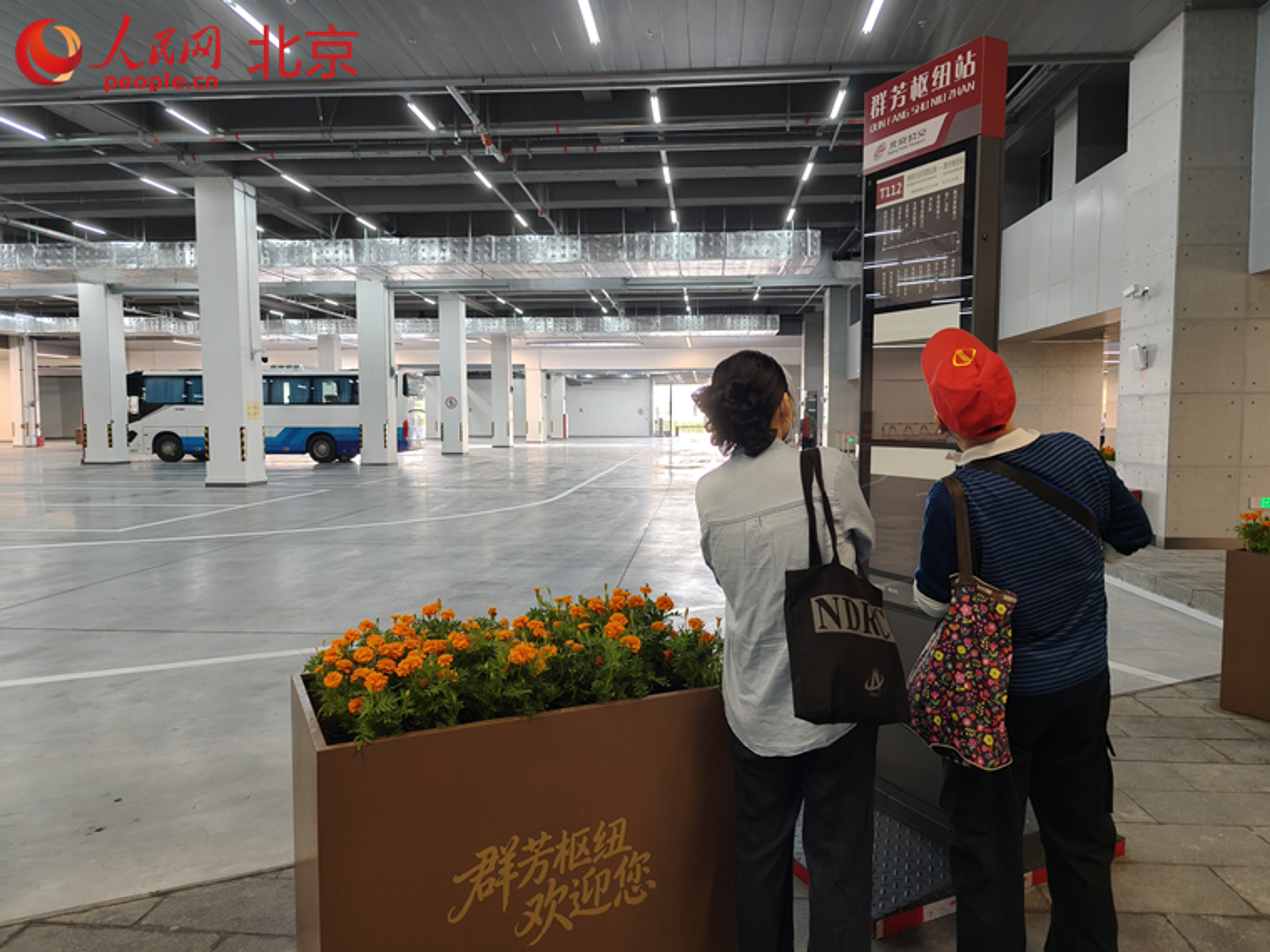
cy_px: 476
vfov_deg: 58.9
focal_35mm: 23
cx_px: 635
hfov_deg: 73.9
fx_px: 844
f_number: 1.6
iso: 640
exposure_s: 1/100
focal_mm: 6.06
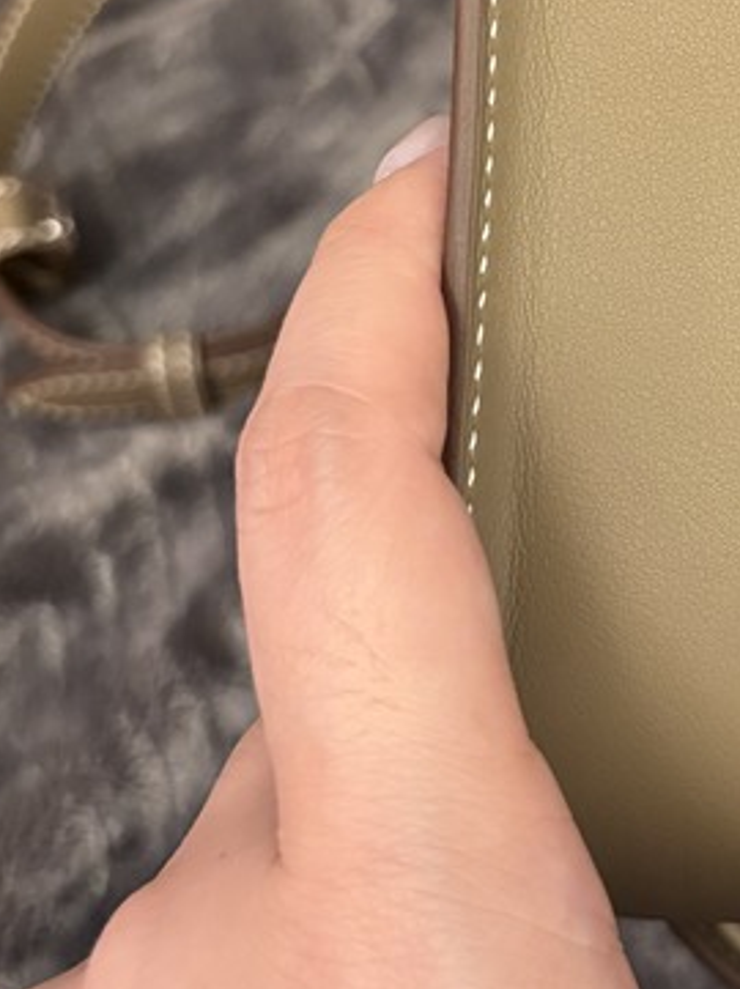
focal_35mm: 75
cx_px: 893
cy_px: 123
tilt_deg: -56.5
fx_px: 2142
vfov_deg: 25.3
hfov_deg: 18.5
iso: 500
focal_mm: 5.96
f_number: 1.6
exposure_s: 1/60
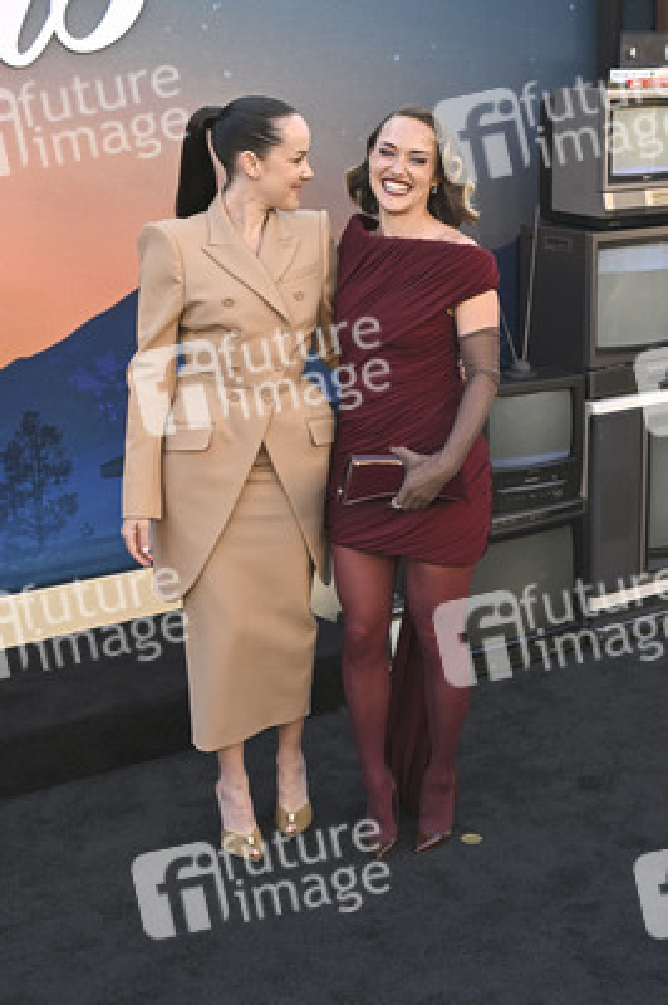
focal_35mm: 46
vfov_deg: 42.8
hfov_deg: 29.2
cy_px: 502
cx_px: 334
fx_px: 1282
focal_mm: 46
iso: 640
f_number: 7.1
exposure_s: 1/320
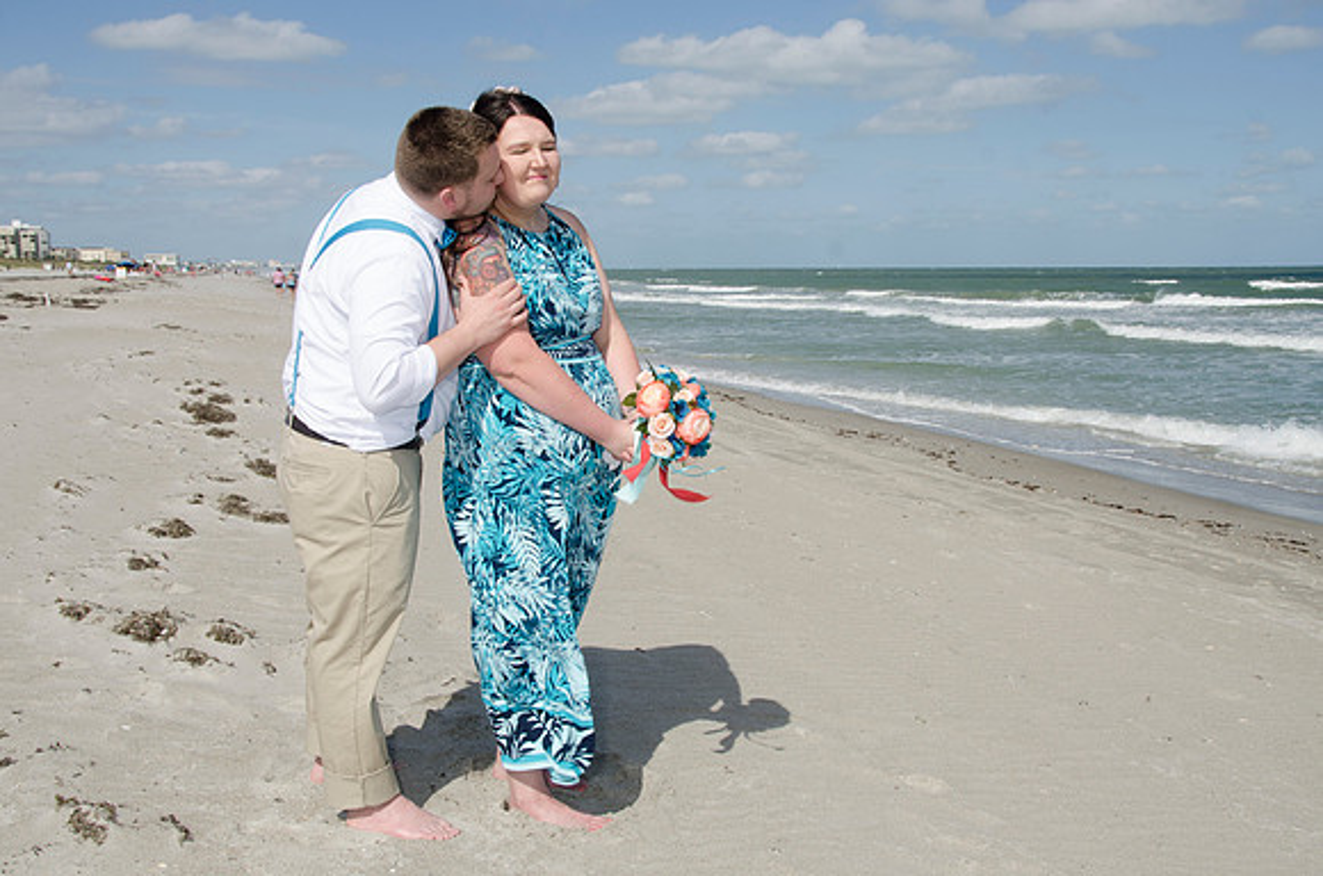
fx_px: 1376
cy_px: 438
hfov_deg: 51.4
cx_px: 646
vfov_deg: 35.3
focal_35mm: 38
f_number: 11
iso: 100
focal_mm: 24
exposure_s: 1/250
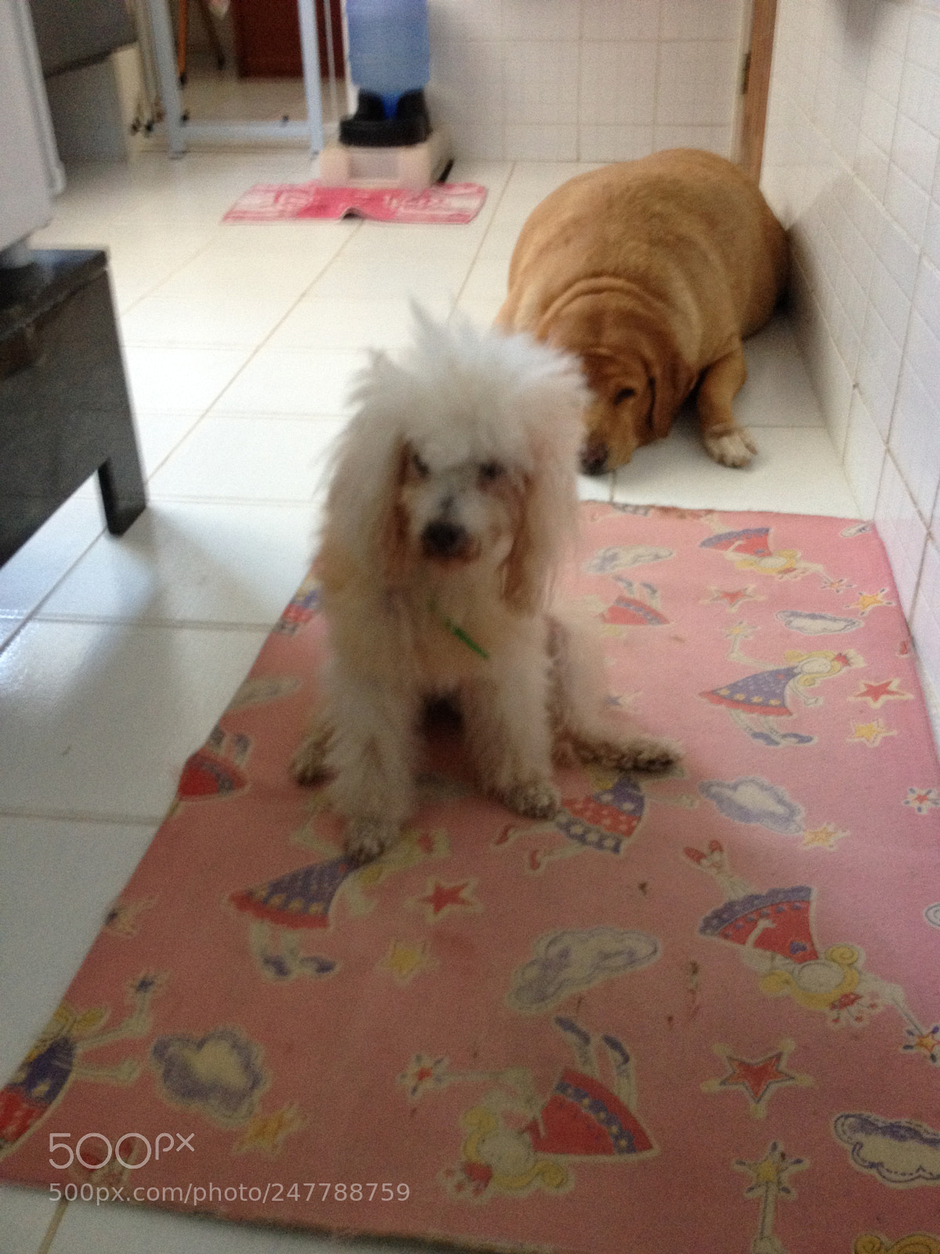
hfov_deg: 40.7
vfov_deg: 52.6
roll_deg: +0.0
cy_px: 627
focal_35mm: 35
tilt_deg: -33.5
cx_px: 470
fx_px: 1267
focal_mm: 4.28
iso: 200
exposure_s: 1/20
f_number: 2.4
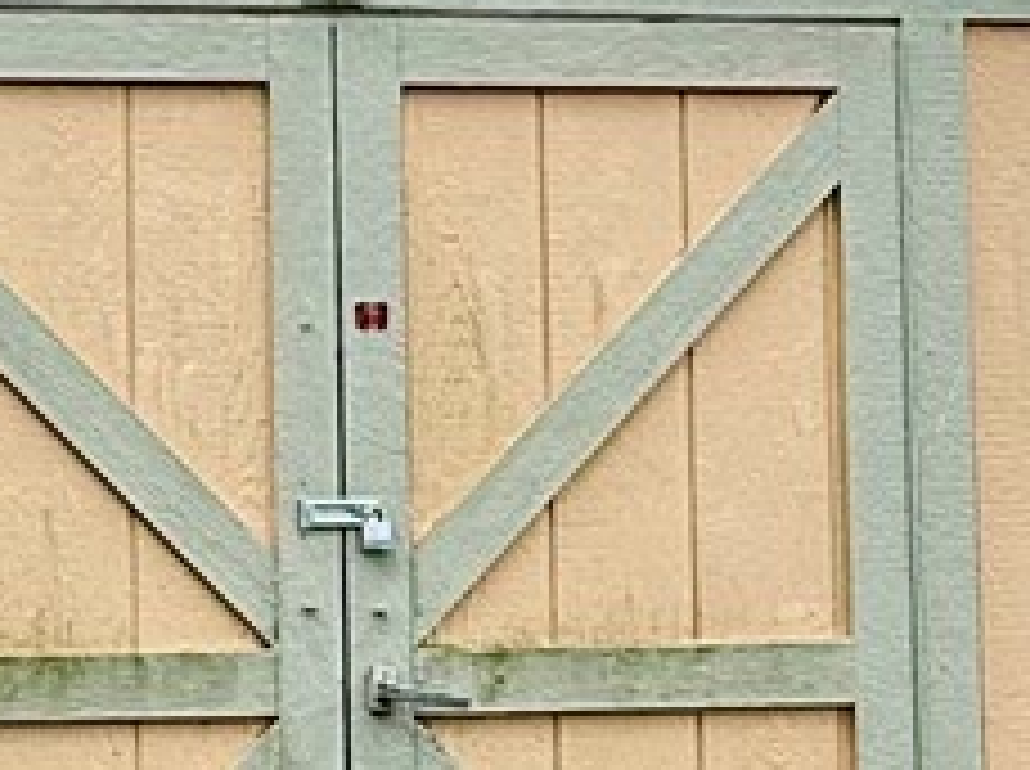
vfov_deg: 15.0
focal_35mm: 98
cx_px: 274
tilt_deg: +6.0
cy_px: 473
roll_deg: -0.5
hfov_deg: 19.9
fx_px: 2911
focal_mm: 2.22
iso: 64
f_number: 2.2
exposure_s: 1/1368
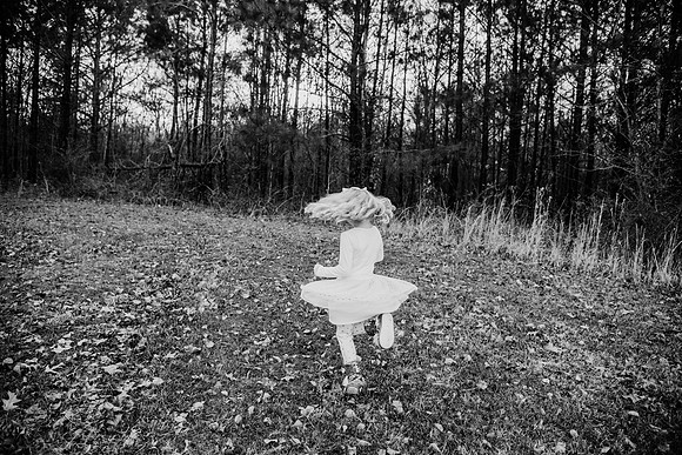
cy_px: 228
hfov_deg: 73.7
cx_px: 341
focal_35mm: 24
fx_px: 455
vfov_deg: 53.2
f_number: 4
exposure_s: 1/800
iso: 800
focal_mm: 24
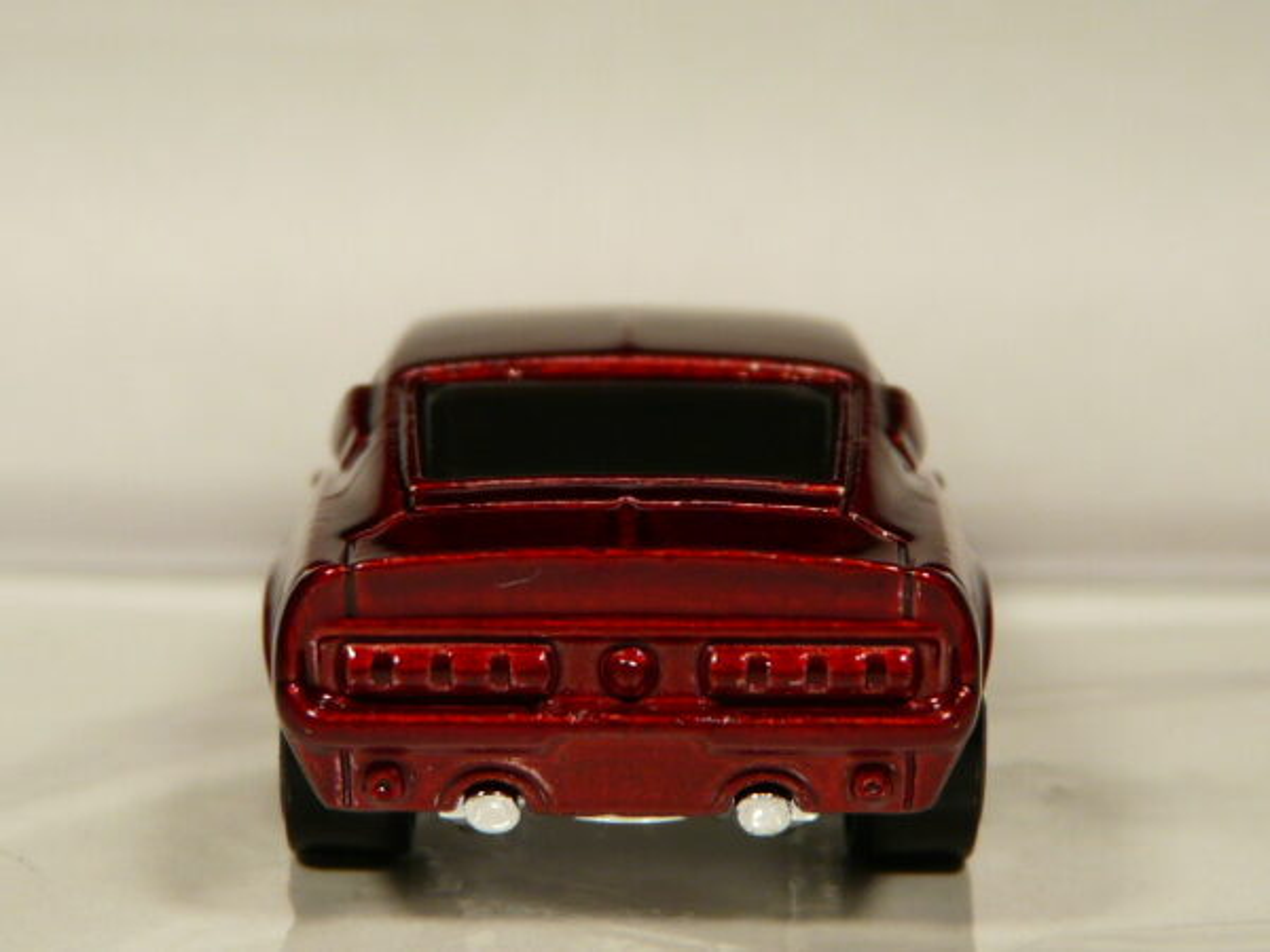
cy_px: 476
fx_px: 3082
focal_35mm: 84
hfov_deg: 23.3
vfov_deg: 17.6
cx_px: 635
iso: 100
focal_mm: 8.8
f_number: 3.2
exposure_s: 1/100
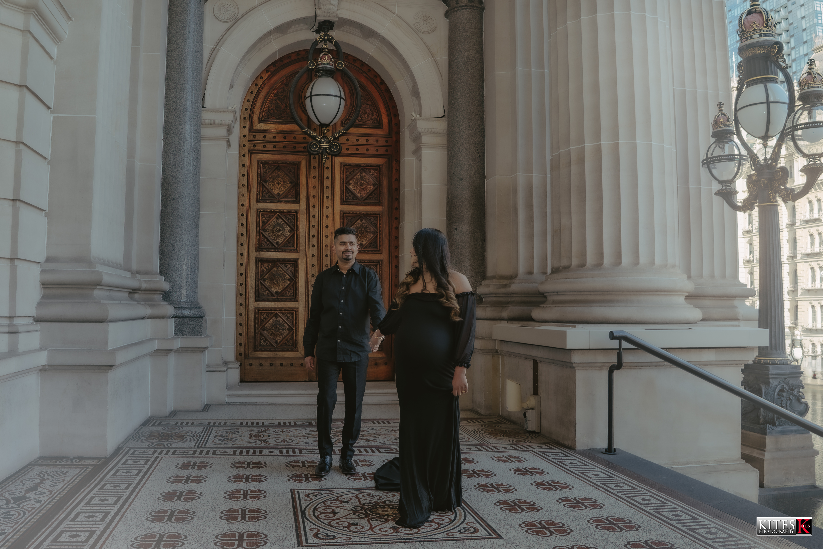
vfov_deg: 53.1
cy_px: 274
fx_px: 549
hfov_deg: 73.7
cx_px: 412
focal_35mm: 24
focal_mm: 16
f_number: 4
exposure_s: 1/160
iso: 200
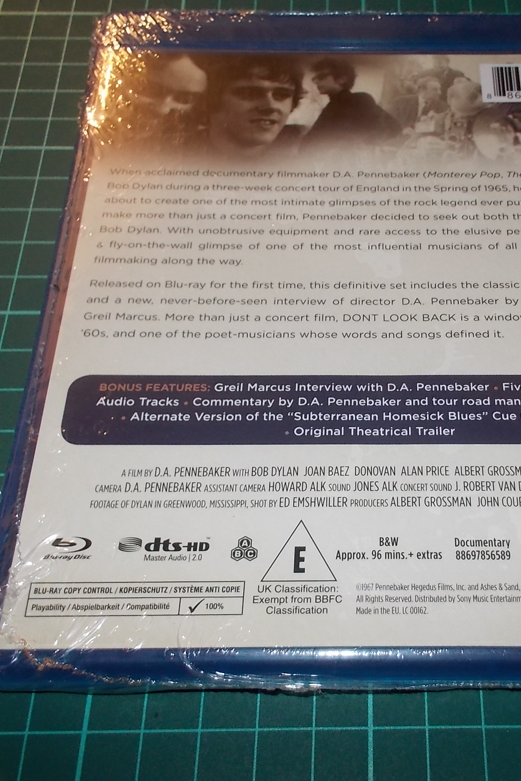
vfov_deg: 47.4
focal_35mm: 41
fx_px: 890
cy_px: 385
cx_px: 381
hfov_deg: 32.1
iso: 200
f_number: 3.3
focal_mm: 4.1
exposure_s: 1/30
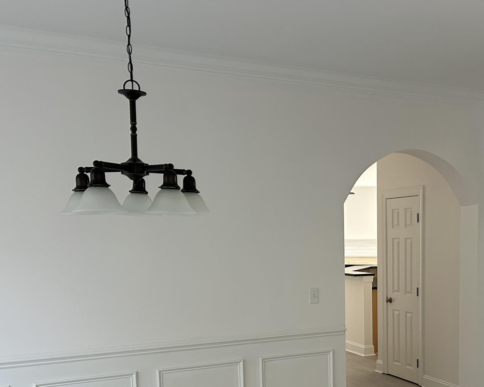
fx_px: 630
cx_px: 355
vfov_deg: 33.2
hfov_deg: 41.0
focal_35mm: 44
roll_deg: +0.1
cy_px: 309
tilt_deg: -7.0
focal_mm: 5.7
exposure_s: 1/60
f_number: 1.5
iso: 125
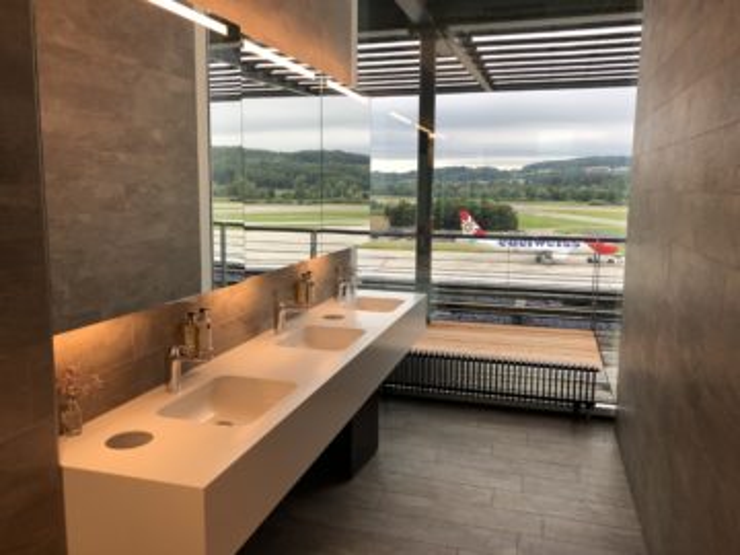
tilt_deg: -7.6
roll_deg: +0.4
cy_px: 278
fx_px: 599
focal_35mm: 28
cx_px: 370
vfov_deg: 49.7
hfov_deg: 63.4
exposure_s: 1/90
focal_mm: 4
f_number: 1.8
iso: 32
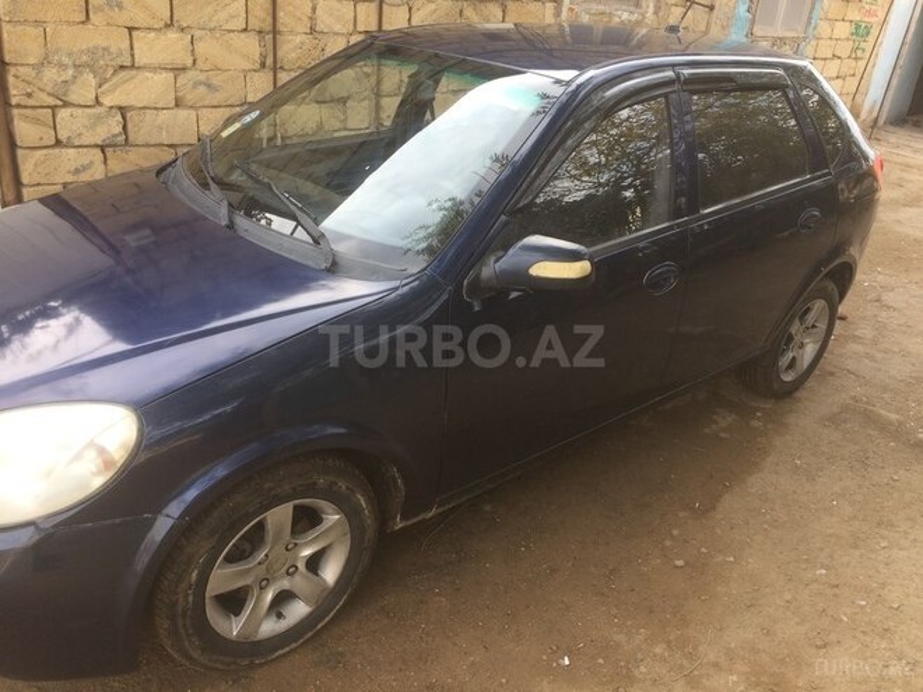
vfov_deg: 48.2
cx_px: 462
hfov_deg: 61.7
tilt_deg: -26.3
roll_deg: -8.3
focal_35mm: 29
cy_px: 346
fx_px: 773
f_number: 2.2
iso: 32
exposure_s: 1/146
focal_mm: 4.15
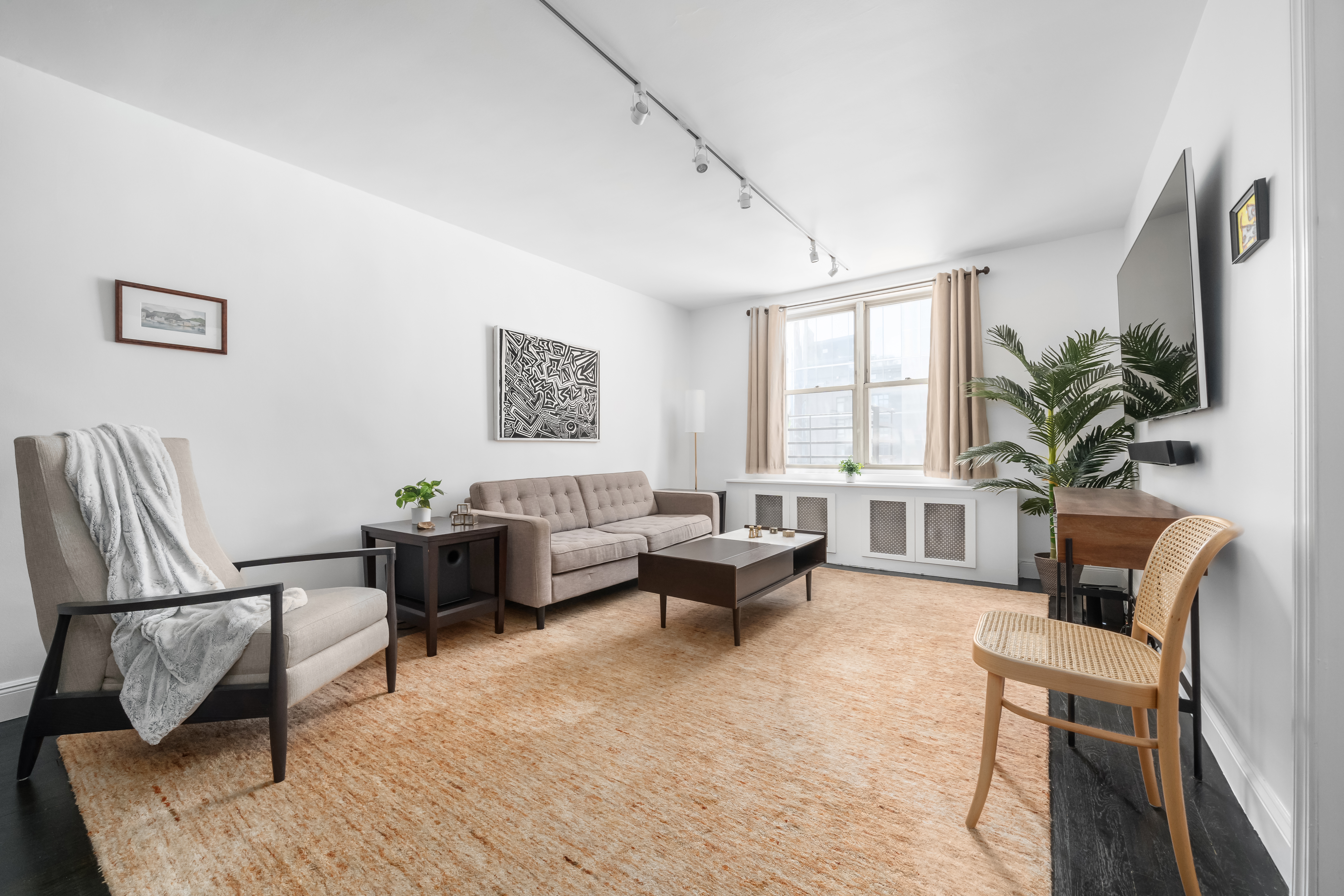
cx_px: 672
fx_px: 485
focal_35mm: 13
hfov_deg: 108.3
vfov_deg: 85.4
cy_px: 448
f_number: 11
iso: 1600
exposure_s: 1/15
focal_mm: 13
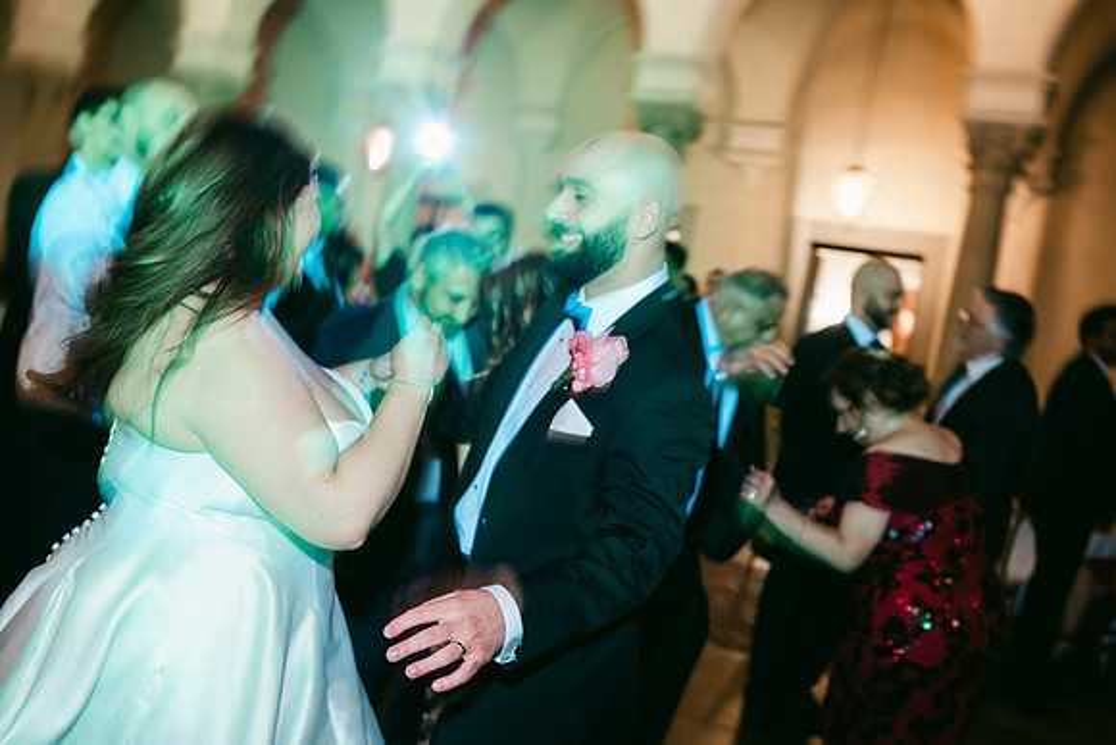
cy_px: 372
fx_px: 1085
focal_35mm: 35
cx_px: 558
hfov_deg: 54.4
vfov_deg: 37.9
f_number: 3.2
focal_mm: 35
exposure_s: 1/15
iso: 1250
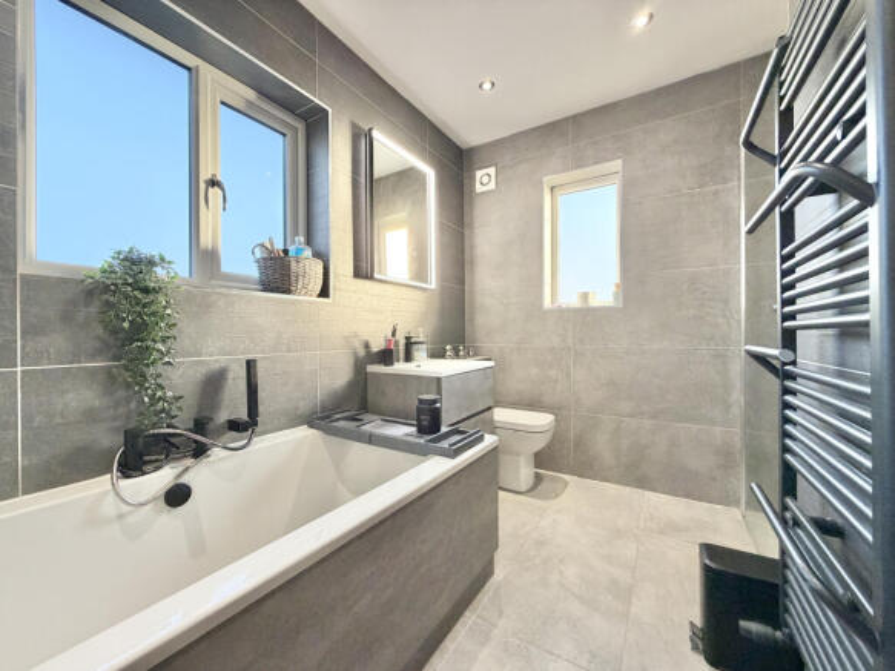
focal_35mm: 14
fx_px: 362
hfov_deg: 102.1
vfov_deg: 85.7
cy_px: 336
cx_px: 448
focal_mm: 2.22
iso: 200
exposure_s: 1/121
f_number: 2.2
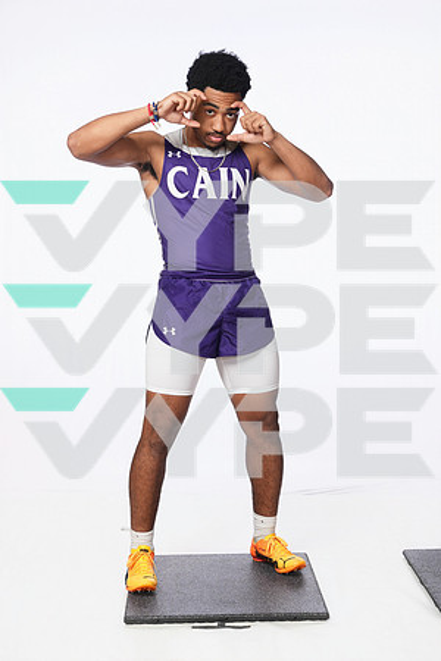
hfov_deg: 24.2
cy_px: 330
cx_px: 220
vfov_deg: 35.6
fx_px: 1029
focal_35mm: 56
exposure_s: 1/200
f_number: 8
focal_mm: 56
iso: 800
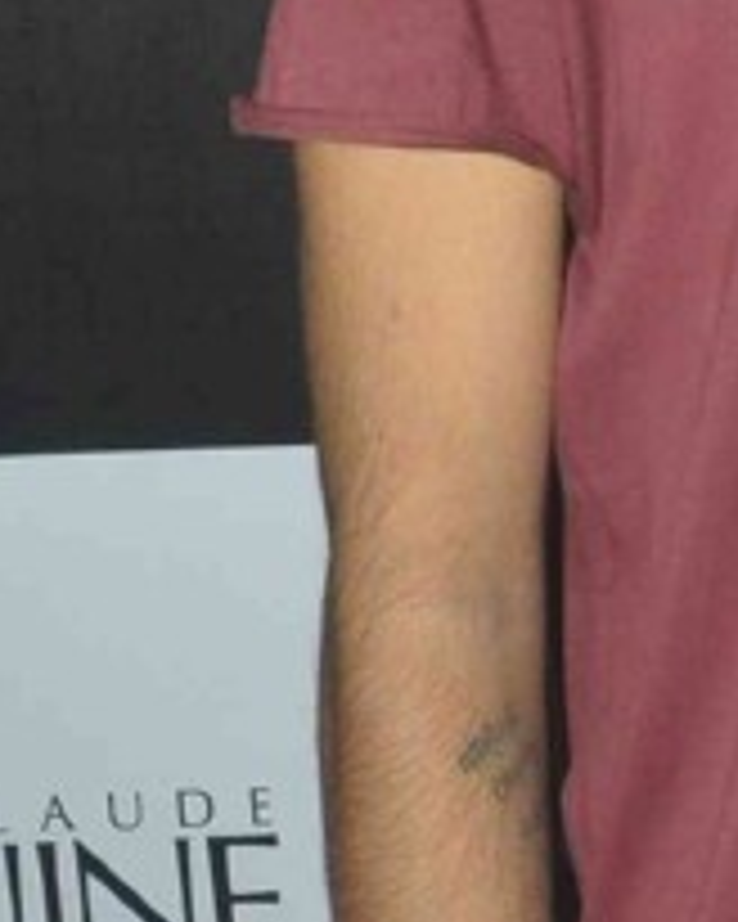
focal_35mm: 186
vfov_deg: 10.3
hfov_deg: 7.8
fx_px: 5078
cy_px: 926
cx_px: 1638
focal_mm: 18
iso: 800
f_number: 10
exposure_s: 1/200
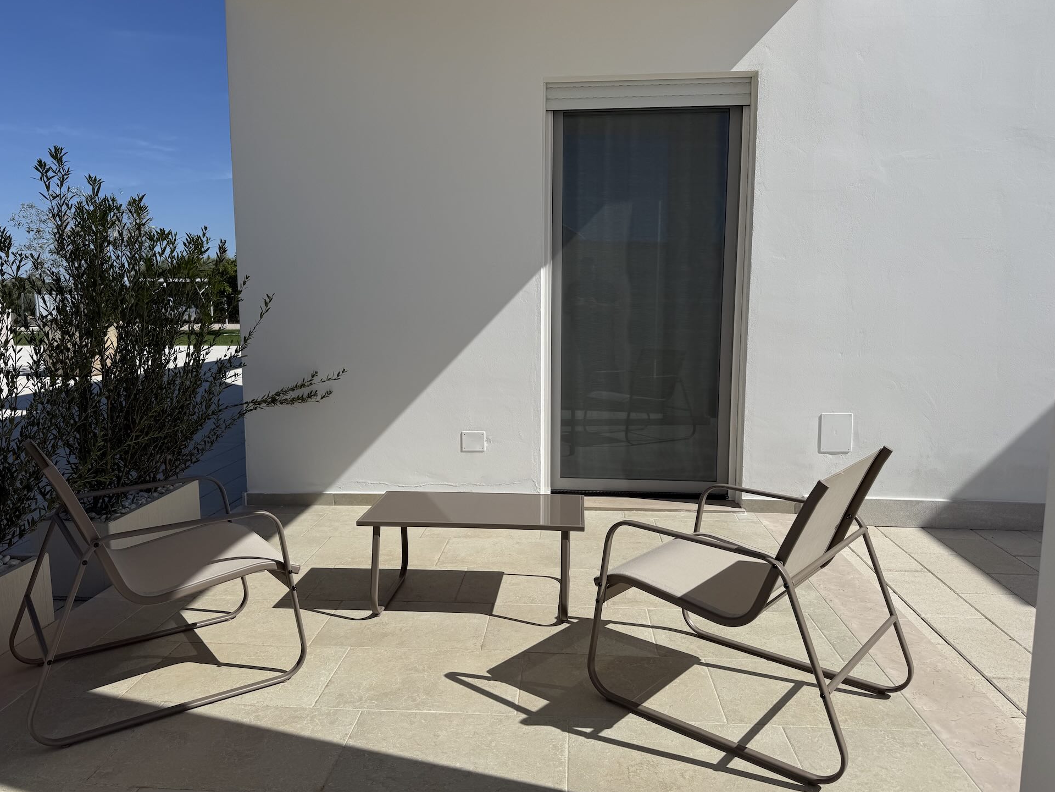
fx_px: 762
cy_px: 398
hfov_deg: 69.4
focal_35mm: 25
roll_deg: +0.4
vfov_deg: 54.9
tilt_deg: -6.7
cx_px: 514
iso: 80
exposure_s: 1/10309
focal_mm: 6.76
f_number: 1.78
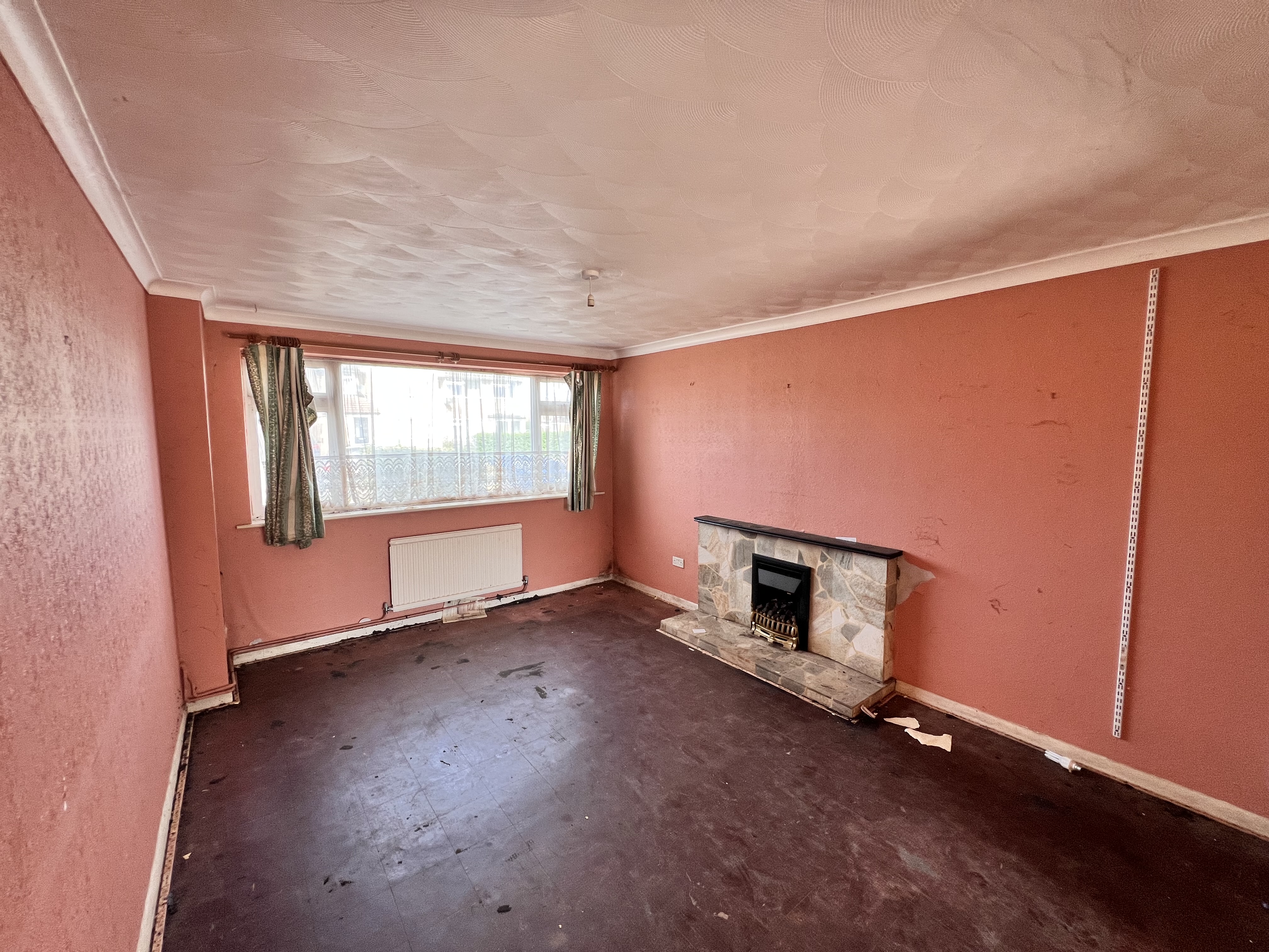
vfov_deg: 89.9
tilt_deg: -5.6
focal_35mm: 13
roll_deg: +0.6
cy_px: 476
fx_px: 477
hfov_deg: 106.2
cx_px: 634
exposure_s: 1/99
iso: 100
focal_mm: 1.57
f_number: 1.8
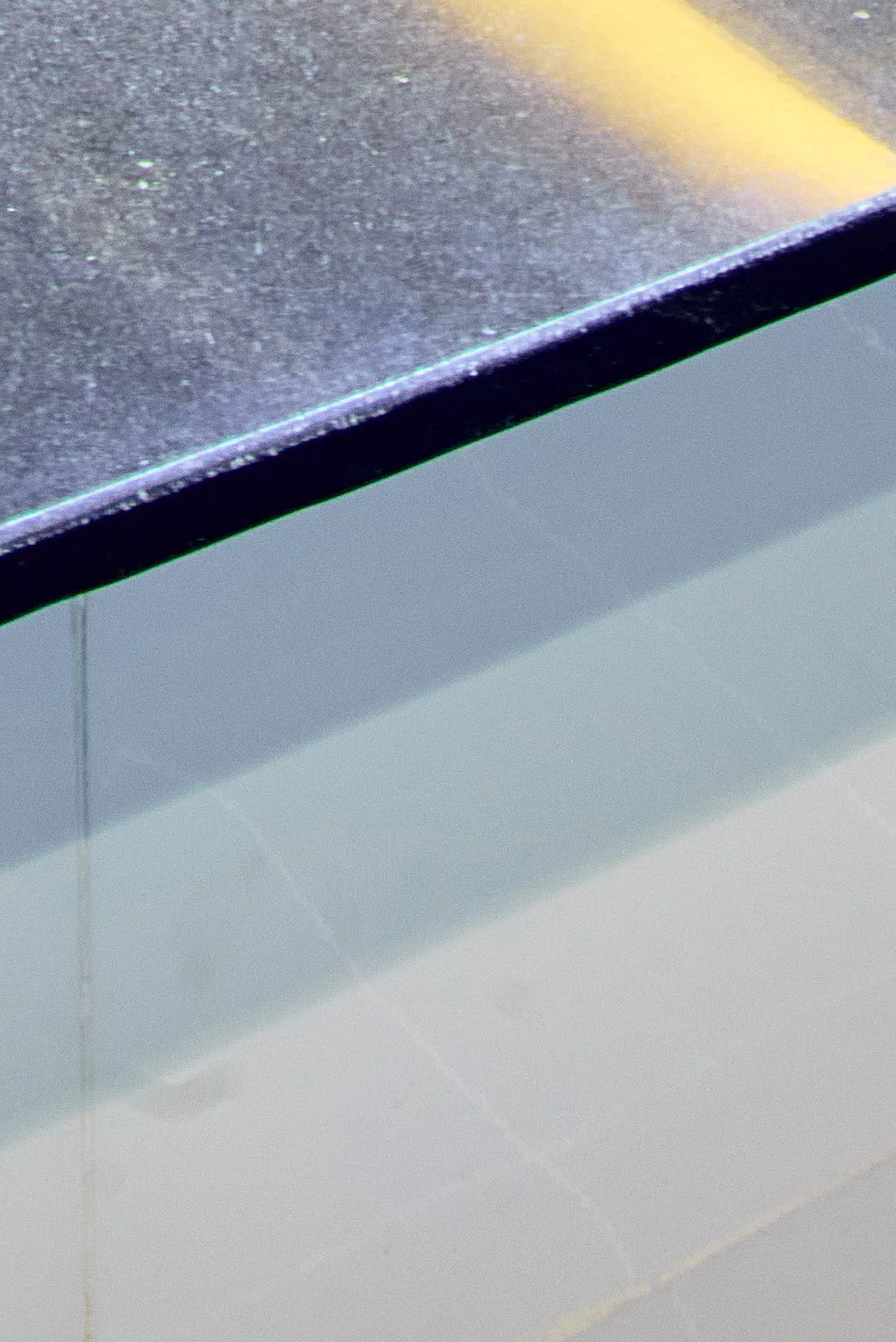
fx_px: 4140
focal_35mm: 111
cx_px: 142
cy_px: -1600
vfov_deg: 14.3
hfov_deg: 12.3
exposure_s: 1
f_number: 10
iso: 125
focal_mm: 24
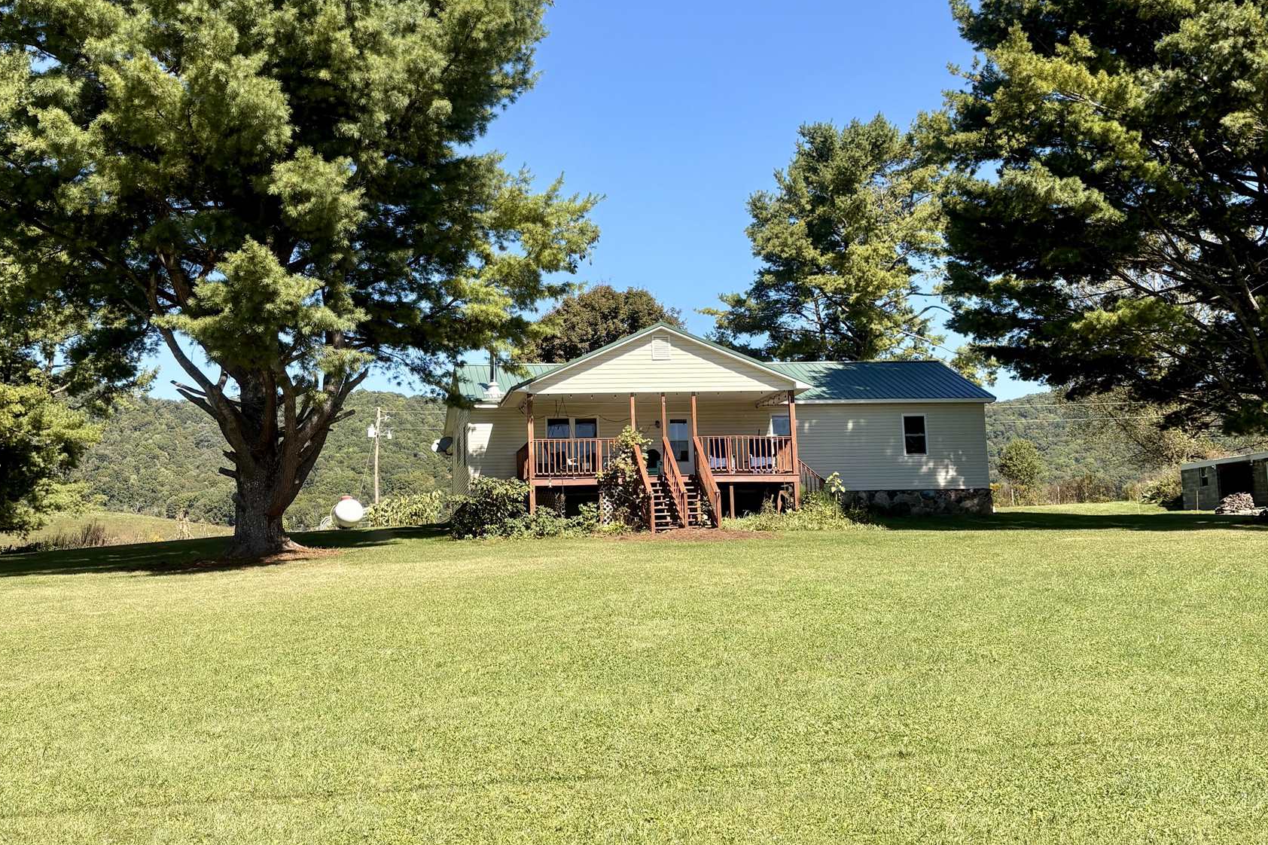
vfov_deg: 35.4
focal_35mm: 37
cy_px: 250
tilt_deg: +7.9
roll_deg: +0.7
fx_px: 1303
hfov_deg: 51.9
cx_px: 639
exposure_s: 1/1706
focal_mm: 5.96
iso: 50
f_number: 1.6
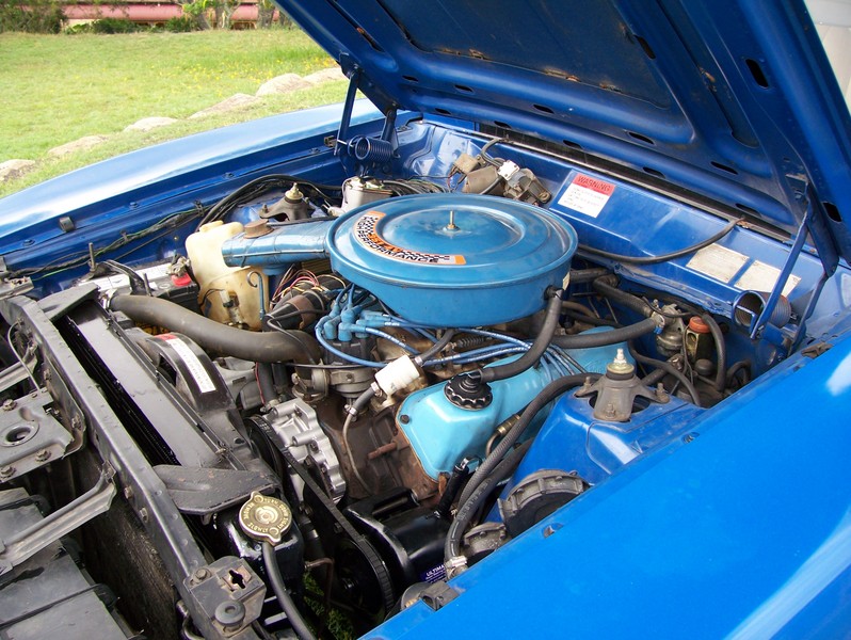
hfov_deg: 53.9
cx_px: 426
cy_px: 320
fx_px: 837
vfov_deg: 41.9
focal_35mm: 34
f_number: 2.7
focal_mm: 5.6
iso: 80
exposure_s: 1/100
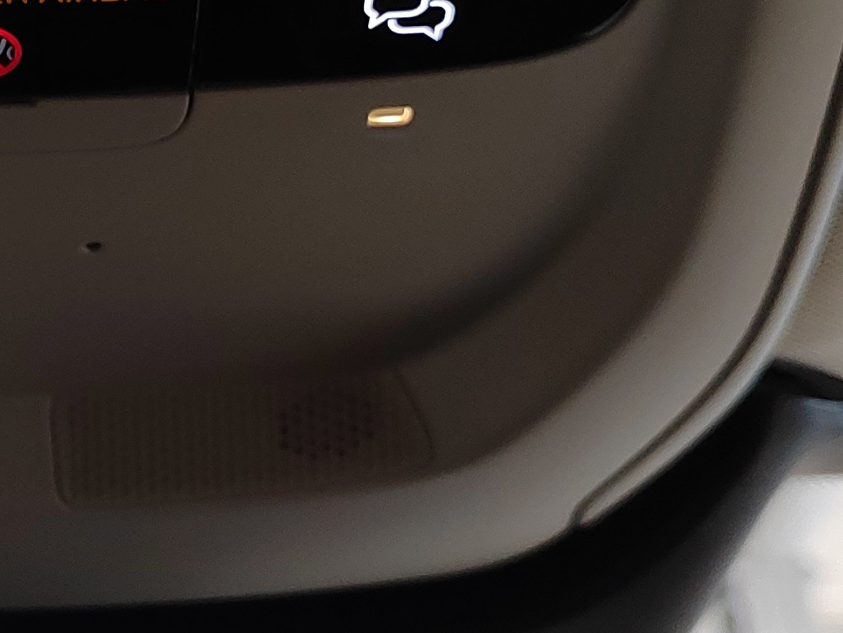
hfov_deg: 20.3
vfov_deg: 15.8
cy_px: 100
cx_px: -25
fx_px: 2266
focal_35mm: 93
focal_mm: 5.52
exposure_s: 1/50
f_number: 1.9
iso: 2603
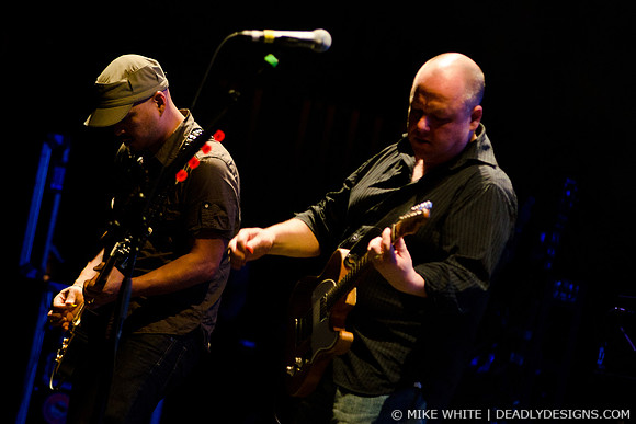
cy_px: 212
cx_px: 318
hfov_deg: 9.5
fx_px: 3843
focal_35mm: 218
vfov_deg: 6.3
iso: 1600
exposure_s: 1/320
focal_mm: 145
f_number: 3.5
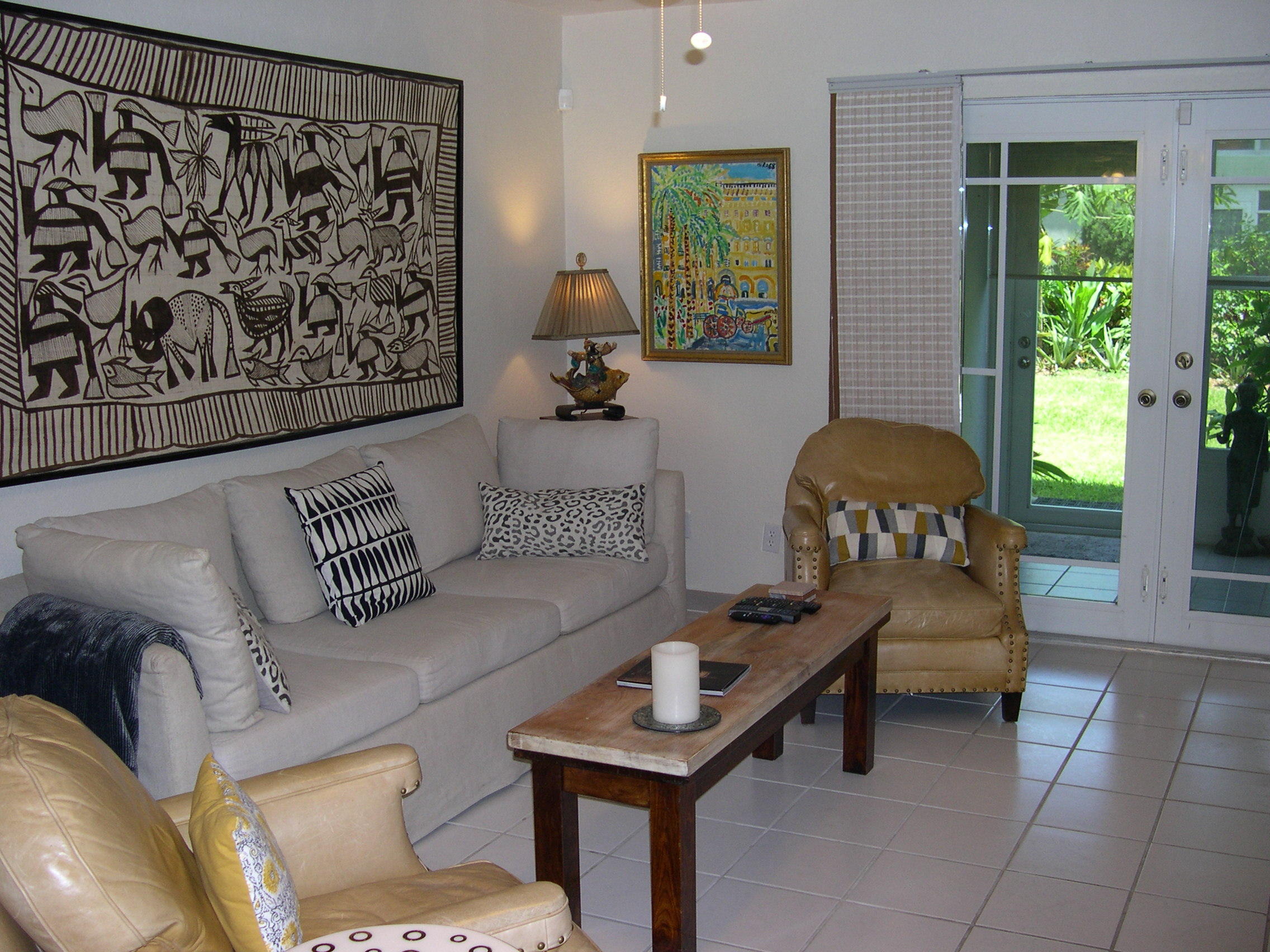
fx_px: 1394
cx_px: 635
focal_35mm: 38
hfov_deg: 49.0
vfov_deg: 37.7
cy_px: 476
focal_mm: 8
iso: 110
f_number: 2.8
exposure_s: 1/60
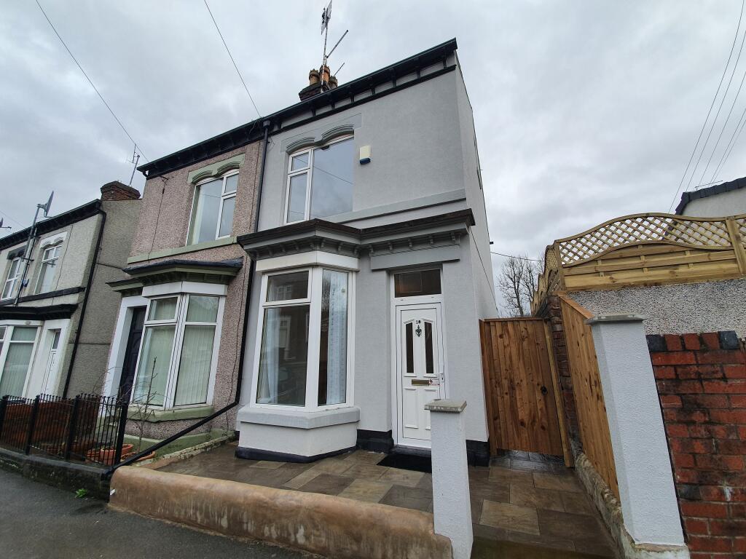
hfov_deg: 106.2
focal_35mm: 13
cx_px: 373
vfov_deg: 89.9
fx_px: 280
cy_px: 280
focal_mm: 1.8
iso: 50
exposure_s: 1/332
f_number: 2.2
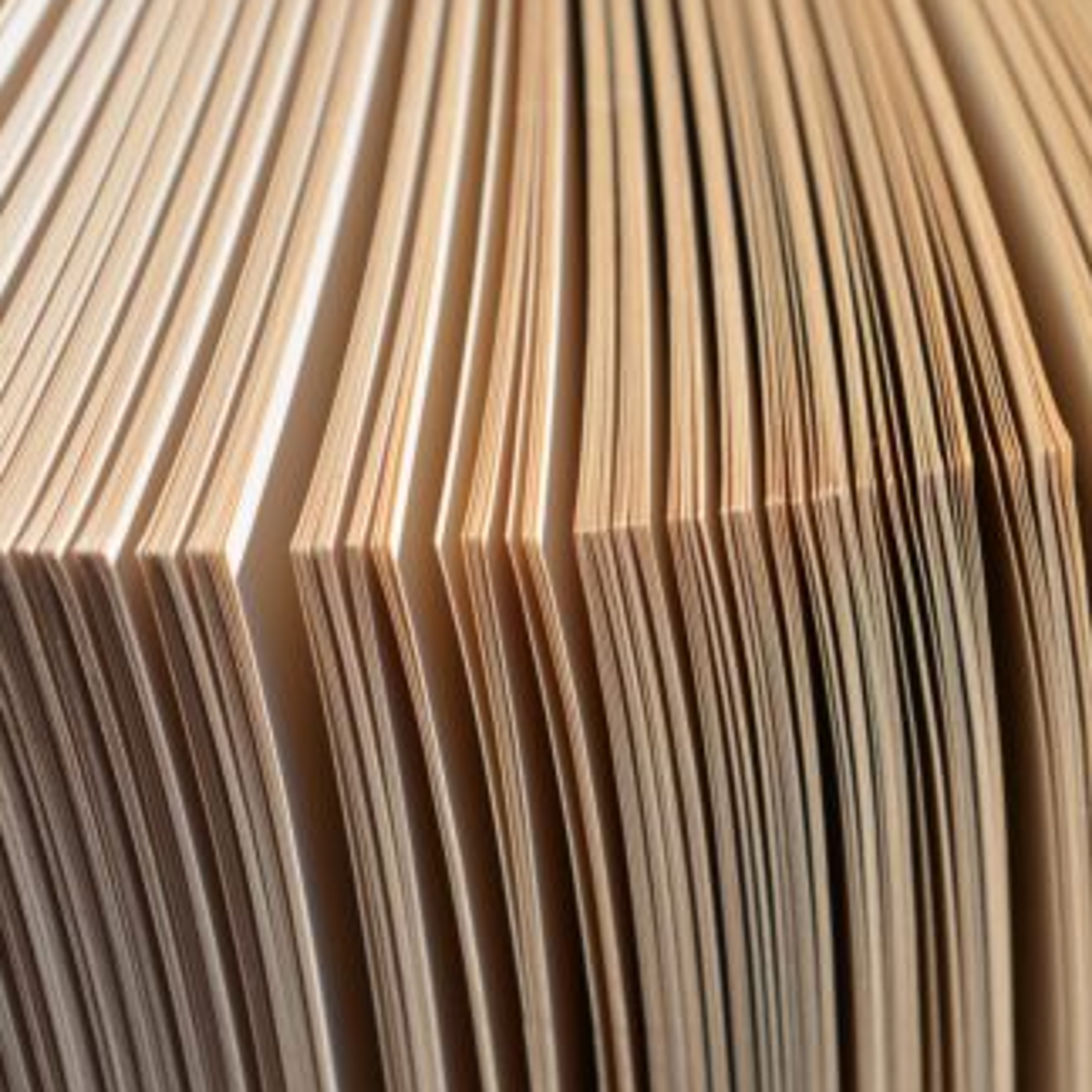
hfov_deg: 13.3
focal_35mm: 130
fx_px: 4632
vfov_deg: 13.4
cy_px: 479
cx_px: 1004
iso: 100
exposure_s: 1/320
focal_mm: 55
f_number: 8
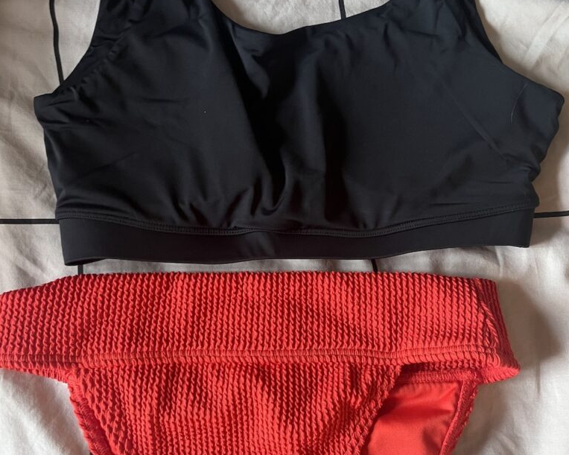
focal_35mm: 34
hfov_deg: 52.8
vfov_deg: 43.3
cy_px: 220
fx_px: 572
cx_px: 285
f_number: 1.6
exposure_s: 1/30
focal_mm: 5.1
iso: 500
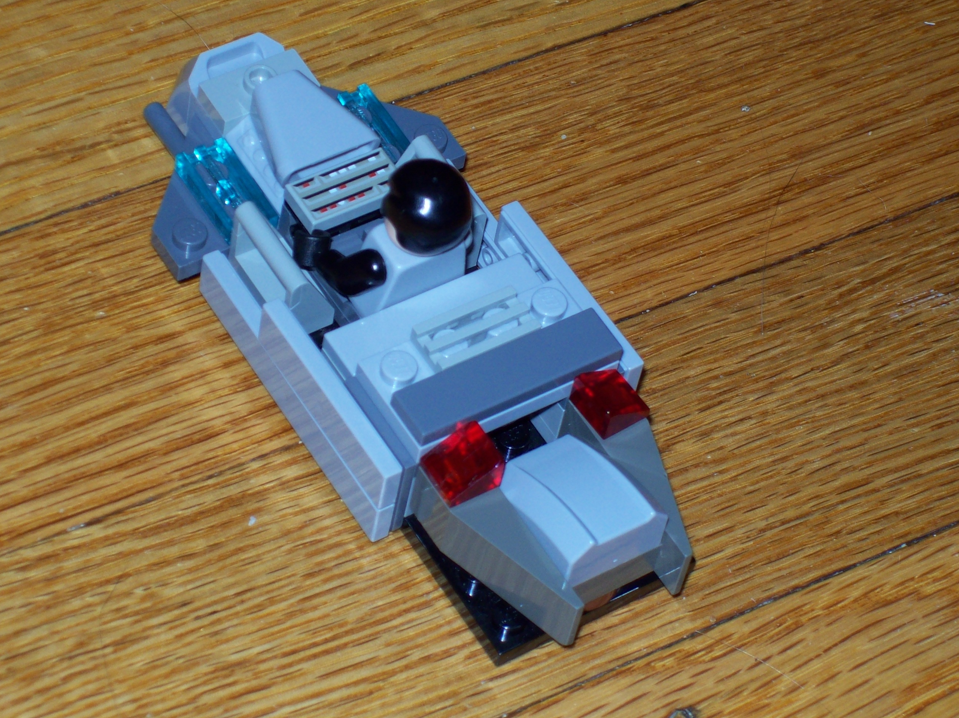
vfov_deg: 12.1
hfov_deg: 16.2
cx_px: 478
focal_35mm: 122
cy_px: 330
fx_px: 3379
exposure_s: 1/128
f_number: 4.8
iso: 80
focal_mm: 18
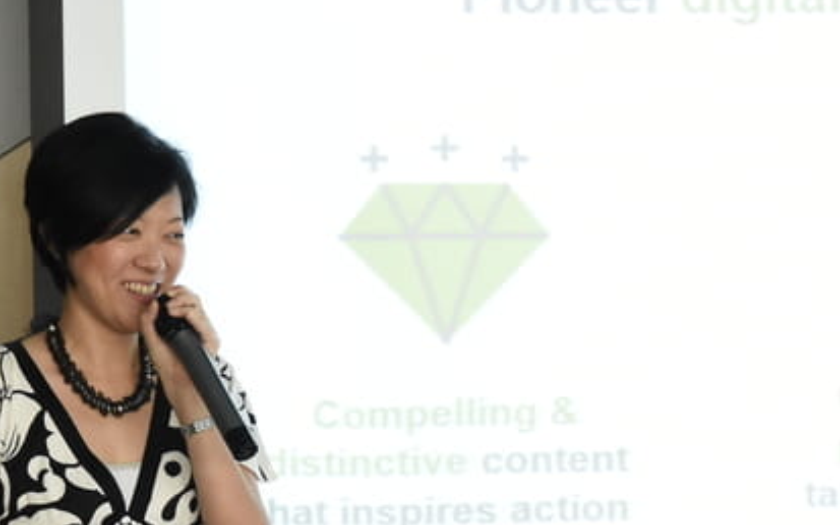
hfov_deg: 8.7
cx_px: 543
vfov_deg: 5.5
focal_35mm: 240
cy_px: 561
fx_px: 5494
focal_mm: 60
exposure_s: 1/80
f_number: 5
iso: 1600
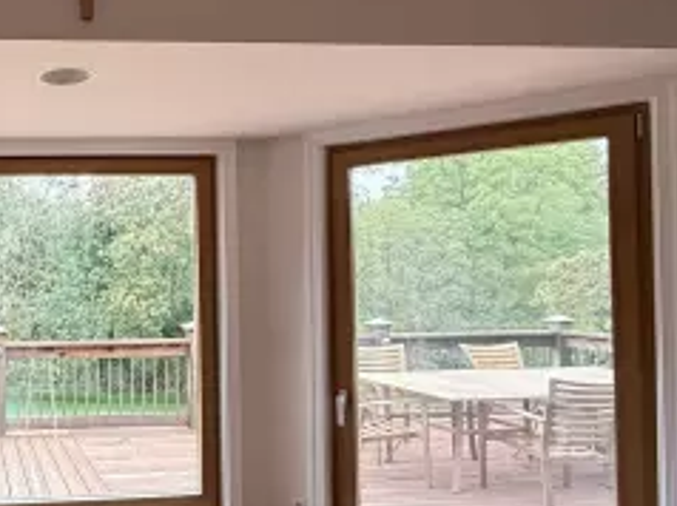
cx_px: 17
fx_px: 645
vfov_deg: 42.8
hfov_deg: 47.2
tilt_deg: +0.9
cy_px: 273
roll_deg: +0.7
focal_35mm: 33
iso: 400
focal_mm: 2.22
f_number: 2.2
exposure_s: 1/61
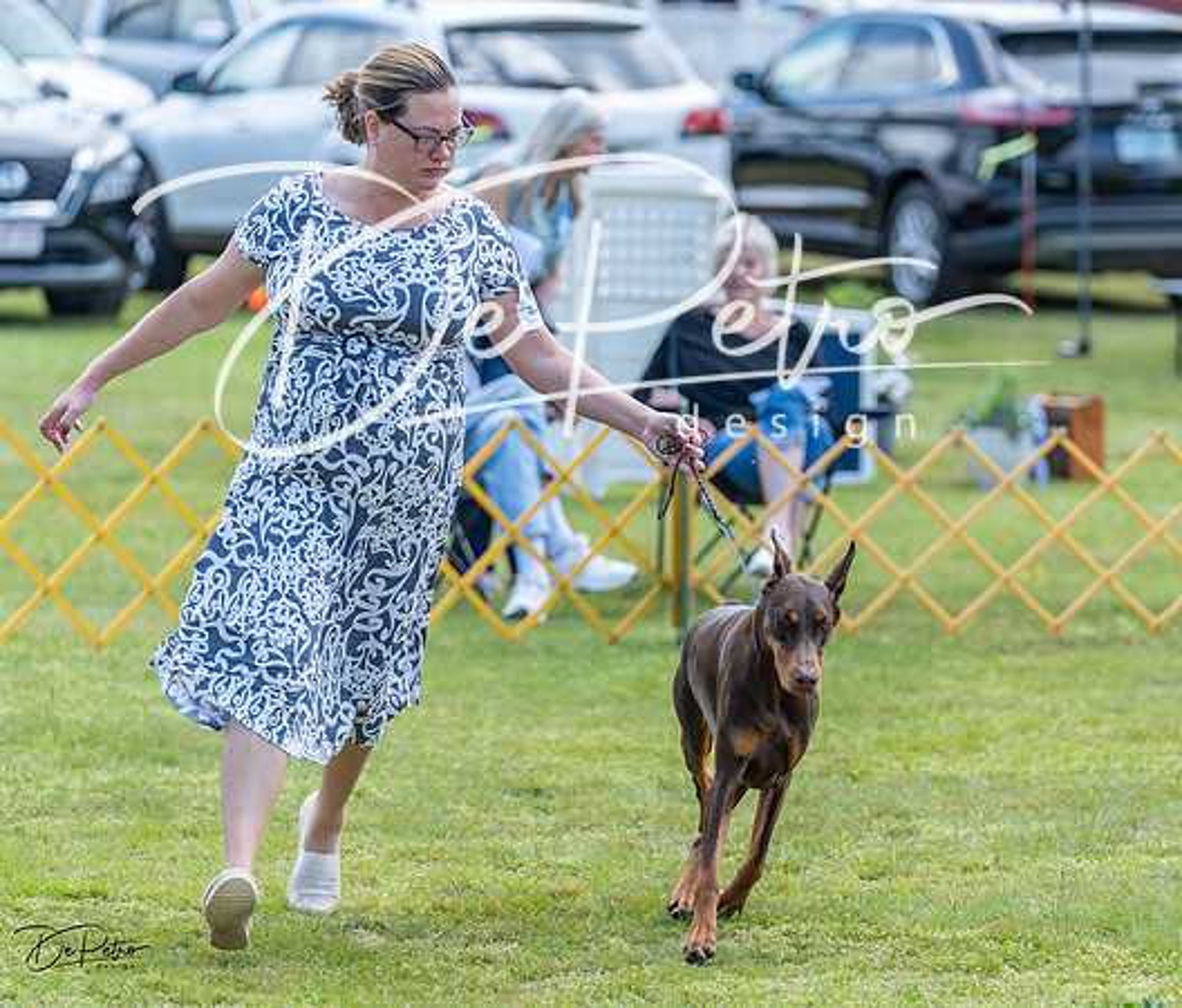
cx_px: 702
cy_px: 515
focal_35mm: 206
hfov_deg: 9.2
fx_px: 7383
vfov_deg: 7.8
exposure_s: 1/500
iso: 100
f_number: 3.2
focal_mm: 148
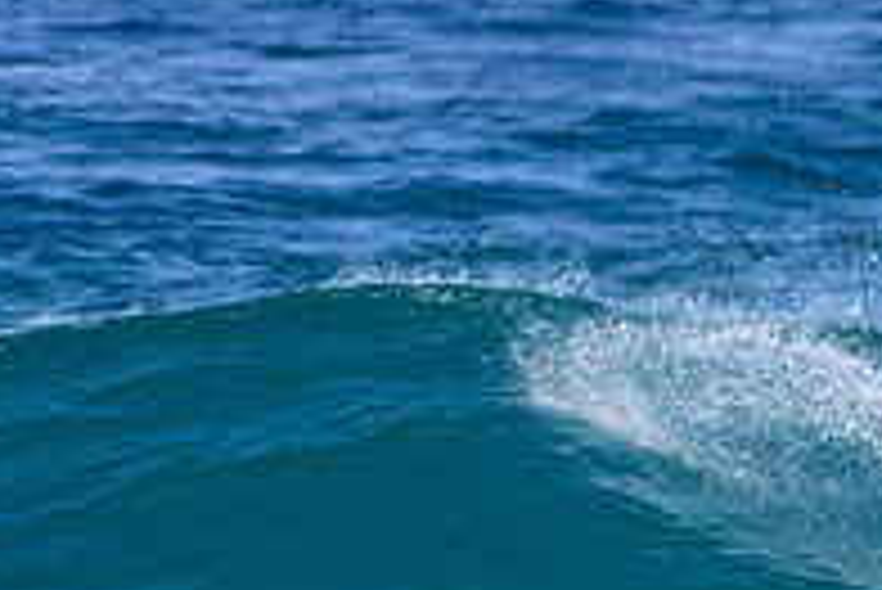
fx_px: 54404
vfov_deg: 0.6
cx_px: 1138
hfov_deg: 0.9
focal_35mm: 2219
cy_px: 736
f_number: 5.6
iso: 360
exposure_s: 1/2000
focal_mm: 500
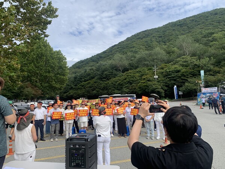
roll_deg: +0.0
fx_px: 169
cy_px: 84
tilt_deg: +6.1
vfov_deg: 53.1
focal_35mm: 26
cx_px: 112
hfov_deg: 67.3
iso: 25
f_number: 1.8
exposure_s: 1/1585
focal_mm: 4.25
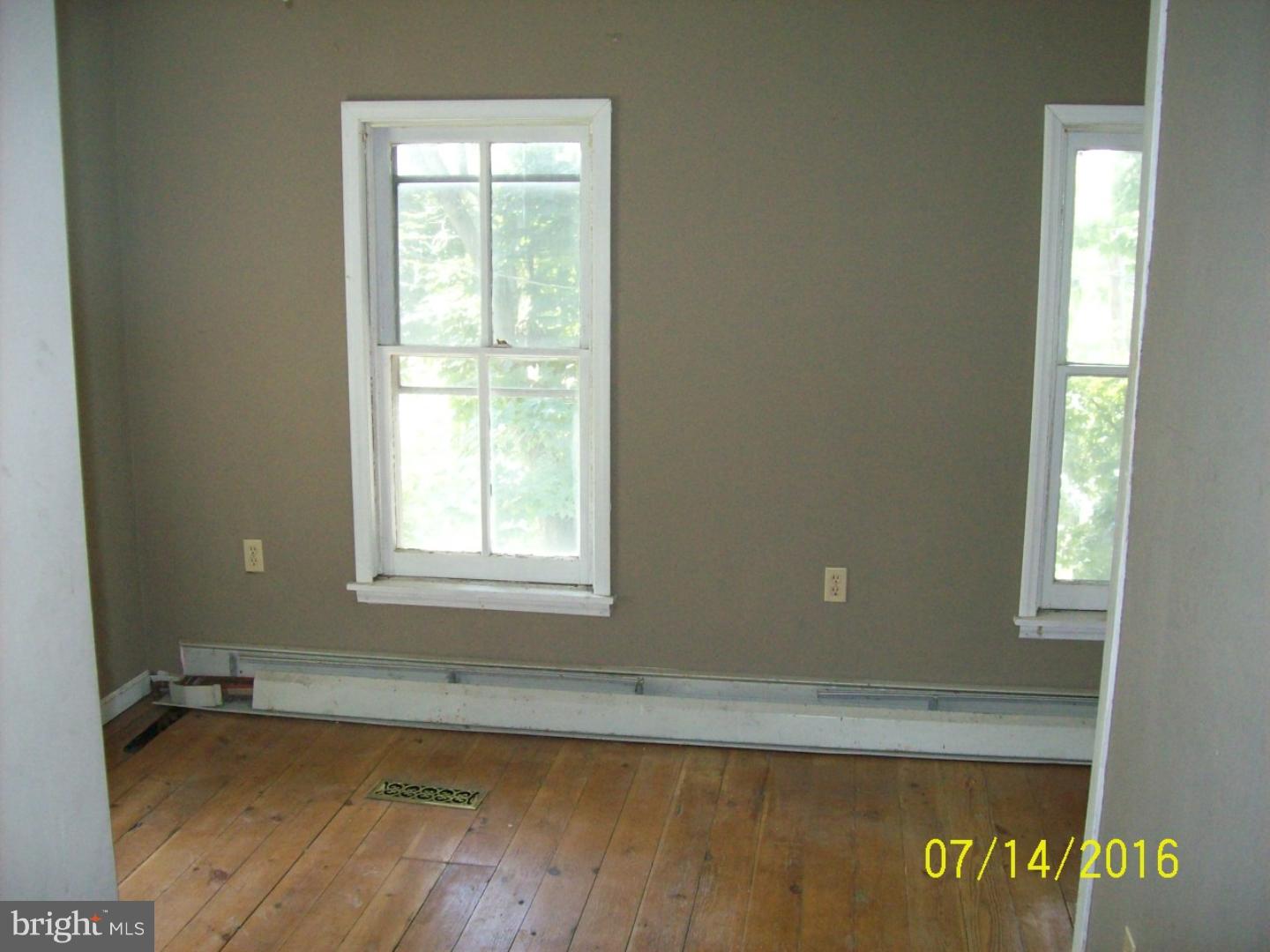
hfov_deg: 51.4
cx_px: 635
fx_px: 1321
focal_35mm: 36
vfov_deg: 39.7
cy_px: 476
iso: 200
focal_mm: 6
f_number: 2.7
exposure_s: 1/64
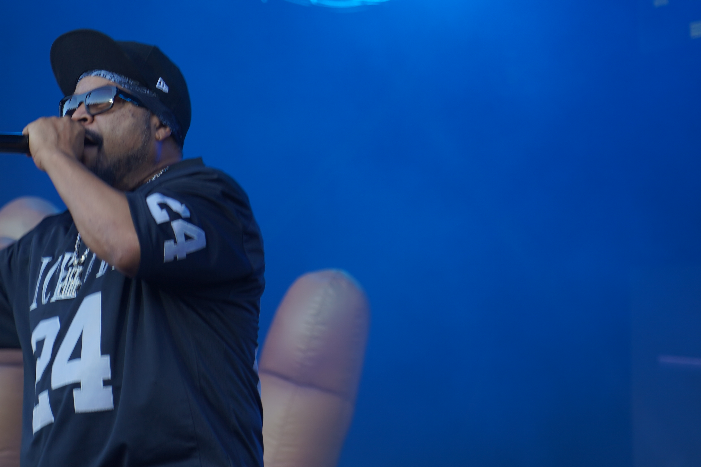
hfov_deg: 11.1
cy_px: 182
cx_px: 159
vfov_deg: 7.5
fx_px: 3583
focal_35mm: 184
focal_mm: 105
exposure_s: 1/160
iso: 160
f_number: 4
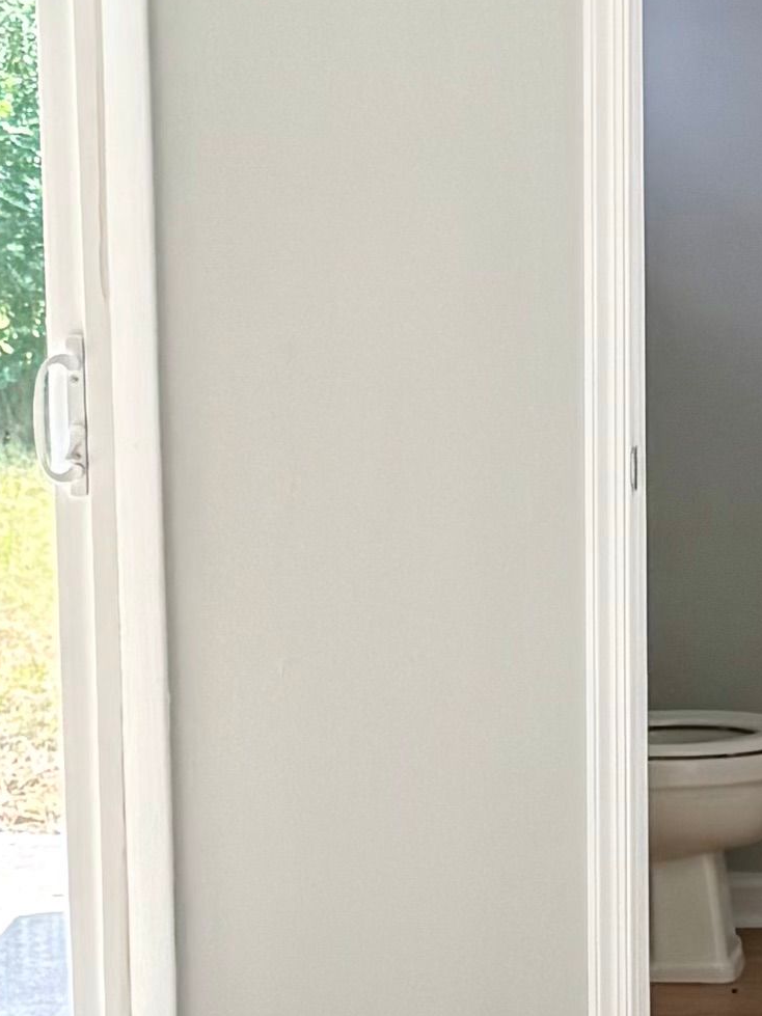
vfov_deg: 14.1
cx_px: 365
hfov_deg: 10.6
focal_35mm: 140
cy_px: 711
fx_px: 4110
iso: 64
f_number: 1.78
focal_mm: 6.76
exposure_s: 1/176
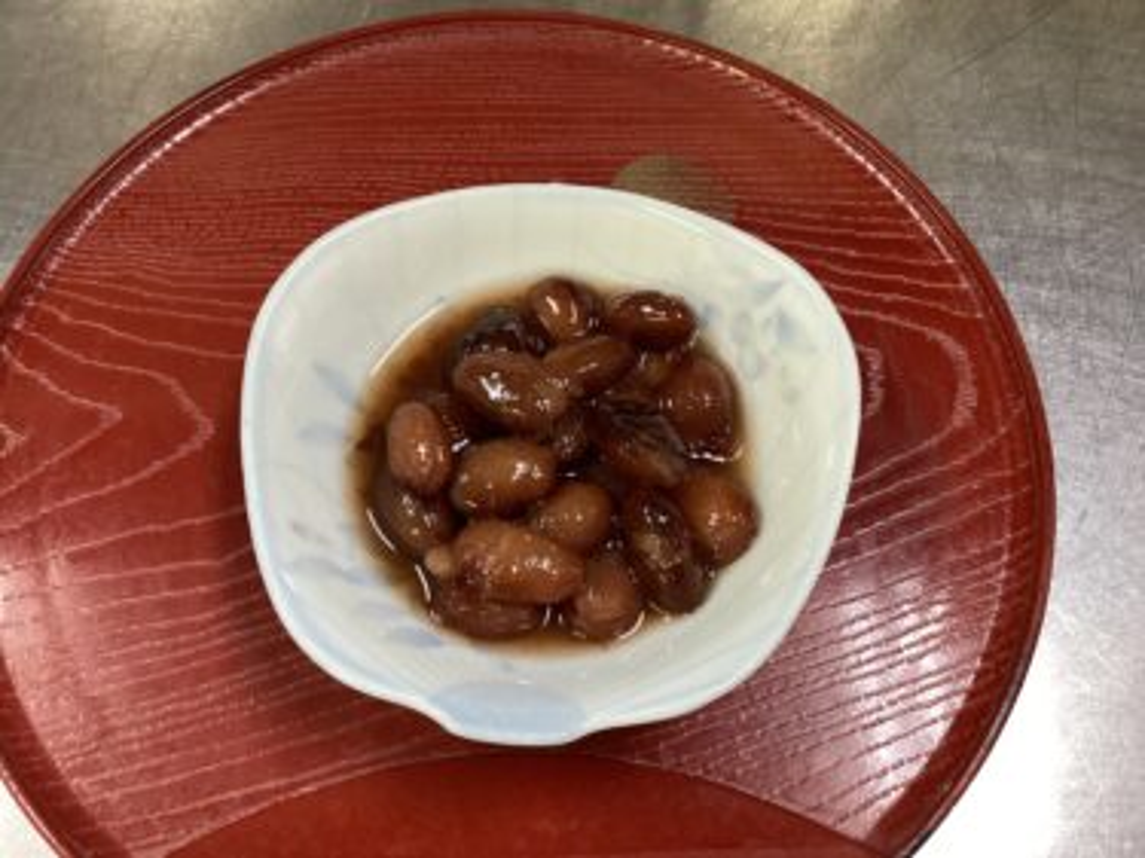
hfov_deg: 58.4
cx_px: 572
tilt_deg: -65.0
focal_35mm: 31
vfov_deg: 45.4
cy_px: 429
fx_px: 1025
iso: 160
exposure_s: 1/60
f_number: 2.4
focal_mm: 3.3
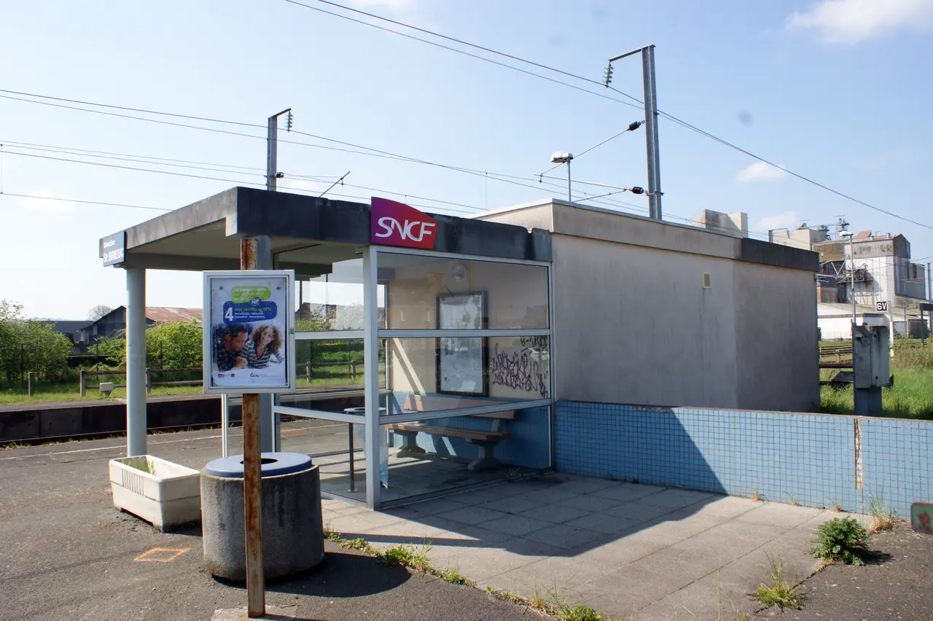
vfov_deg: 47.9
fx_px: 699
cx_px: 466
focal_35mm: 27
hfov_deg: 67.4
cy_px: 310
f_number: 10
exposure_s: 1/100
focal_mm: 18
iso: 100
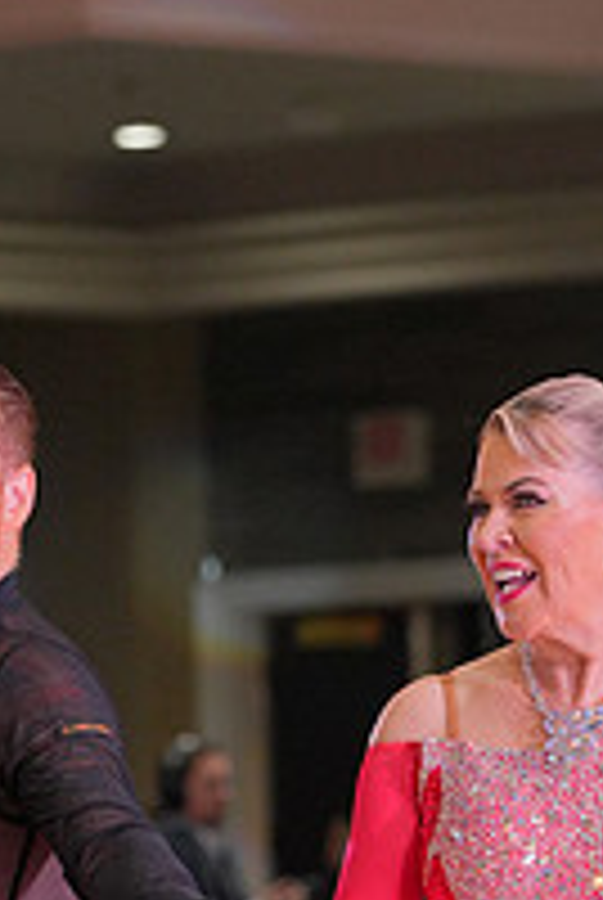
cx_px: 322
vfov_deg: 6.0
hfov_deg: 4.0
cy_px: 1166
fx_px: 8563
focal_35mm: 342
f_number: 4
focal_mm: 118
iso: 2000
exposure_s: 1/400
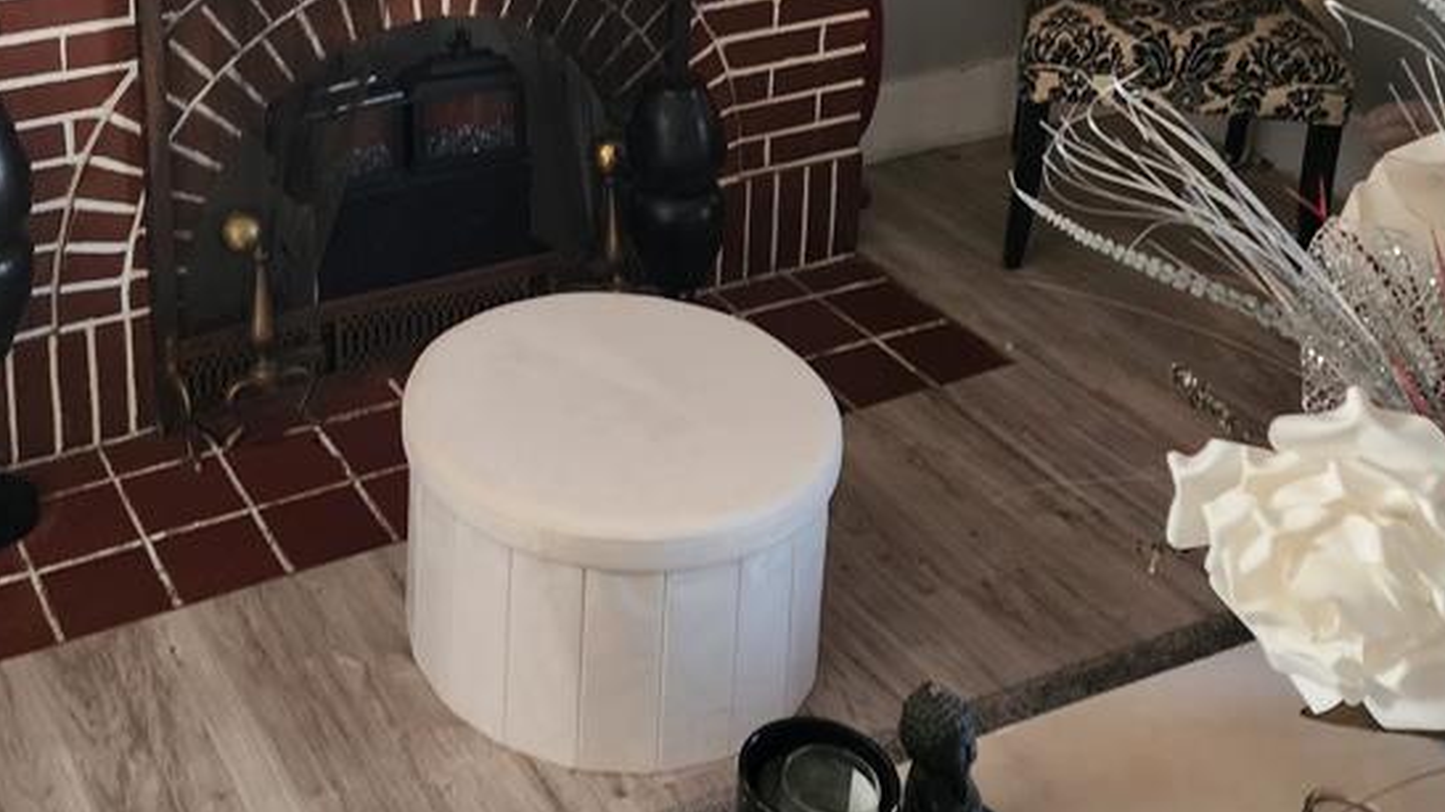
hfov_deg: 42.7
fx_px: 1801
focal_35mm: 47
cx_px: 410
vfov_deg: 24.4
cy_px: 19
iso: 640
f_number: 1.8
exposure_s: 1/24
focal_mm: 6.4
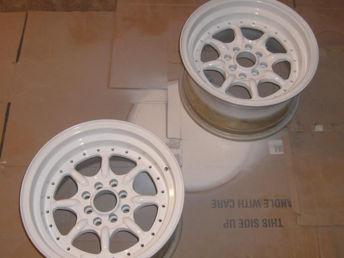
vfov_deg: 32.2
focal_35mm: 45
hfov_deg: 42.1
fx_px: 447
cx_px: 171
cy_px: 121
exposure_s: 1/45
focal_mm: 5.8
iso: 100
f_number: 2.8
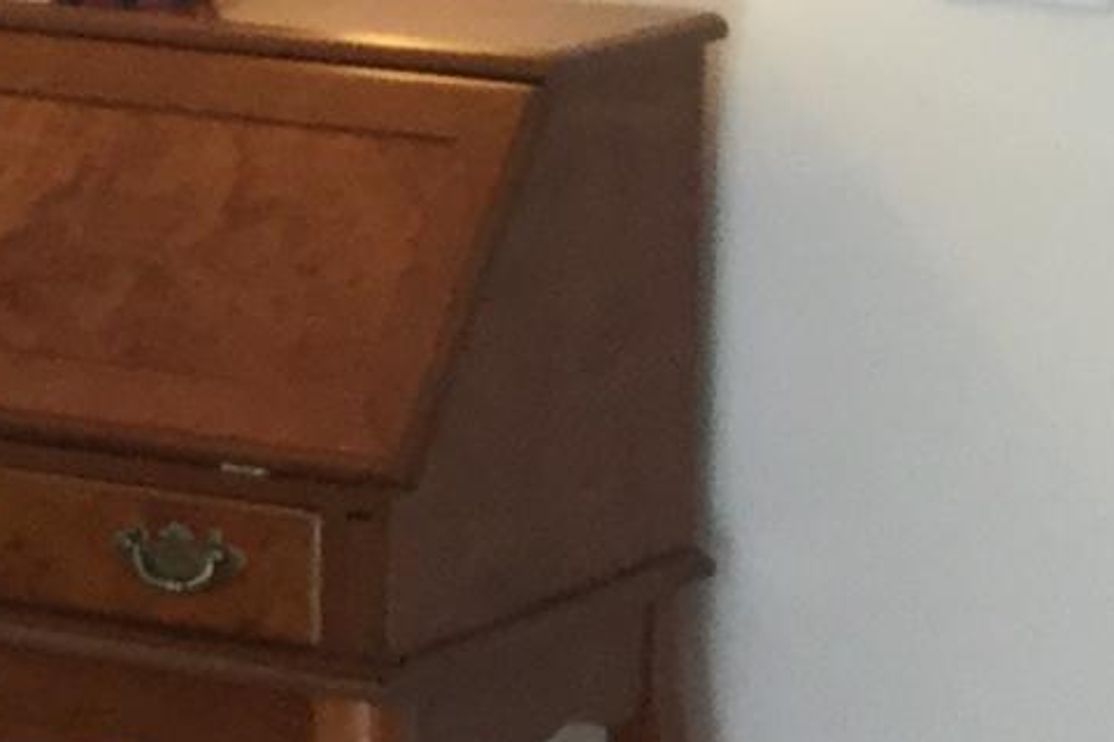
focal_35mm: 202
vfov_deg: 6.7
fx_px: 6248
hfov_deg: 10.2
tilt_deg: -9.3
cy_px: -156
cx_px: 744
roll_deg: -0.4
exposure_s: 1/30
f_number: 2.4
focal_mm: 3.3
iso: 50
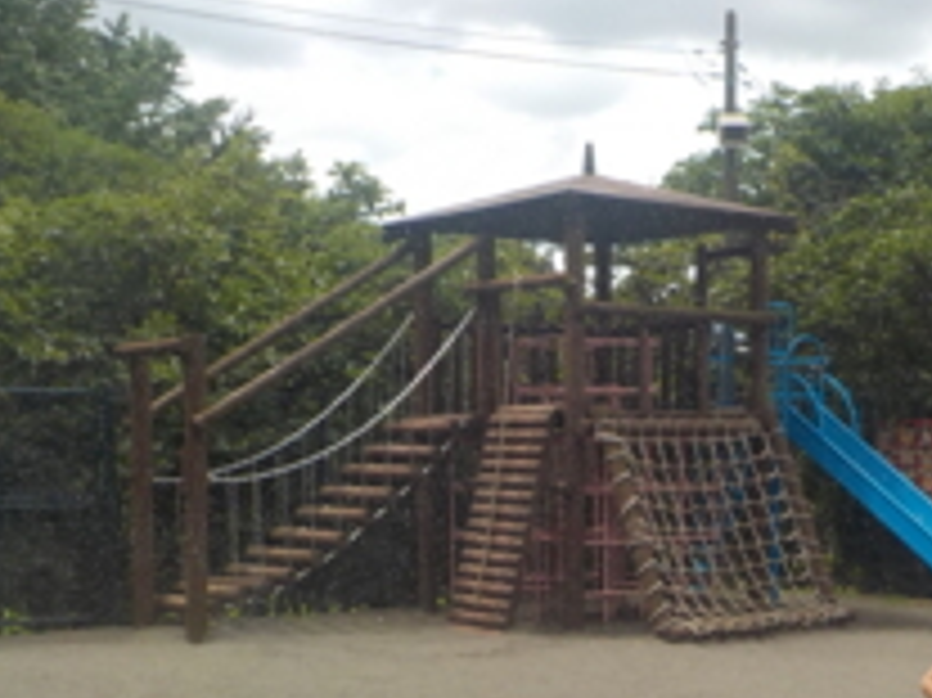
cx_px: 635
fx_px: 1561
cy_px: 504
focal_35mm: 58
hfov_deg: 32.9
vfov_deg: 25.0
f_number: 3.3
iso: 125
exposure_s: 1/800
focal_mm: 4.1
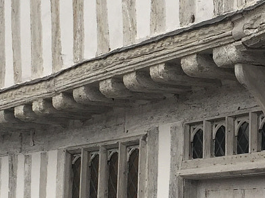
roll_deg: -0.9
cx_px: 233
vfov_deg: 12.4
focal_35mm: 119
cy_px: 113
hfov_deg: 16.4
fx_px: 910
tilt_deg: +8.2
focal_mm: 4.15
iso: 50
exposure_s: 1/100
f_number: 2.2
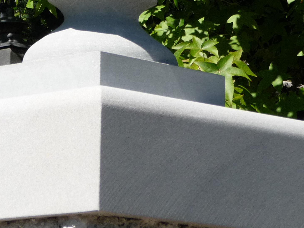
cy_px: 26
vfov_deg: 6.1
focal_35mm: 245
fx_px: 2152
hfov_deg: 8.1
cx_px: 113
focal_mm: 17.5
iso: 100
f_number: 4.7
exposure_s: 1/500
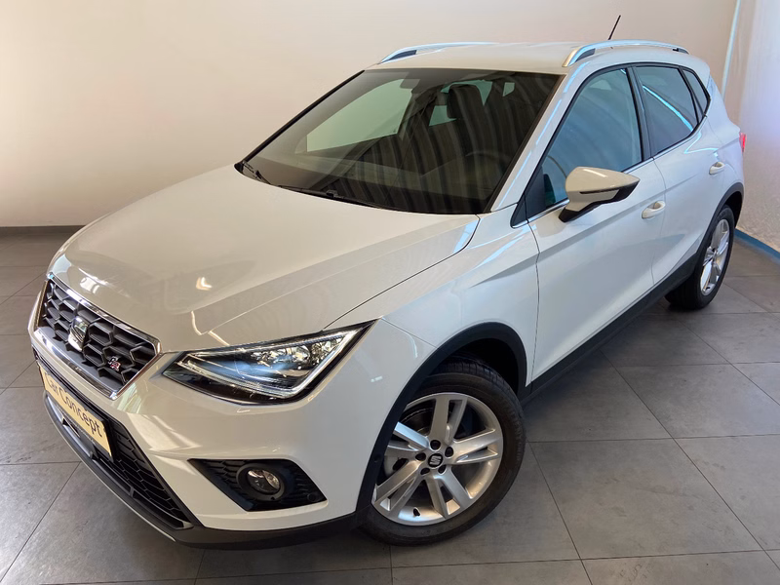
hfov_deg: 67.3
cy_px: 292
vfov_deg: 53.1
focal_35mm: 26
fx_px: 586
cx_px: 390
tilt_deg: -22.5
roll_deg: +1.0
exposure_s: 1/100
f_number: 1.8
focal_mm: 4.25
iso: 80
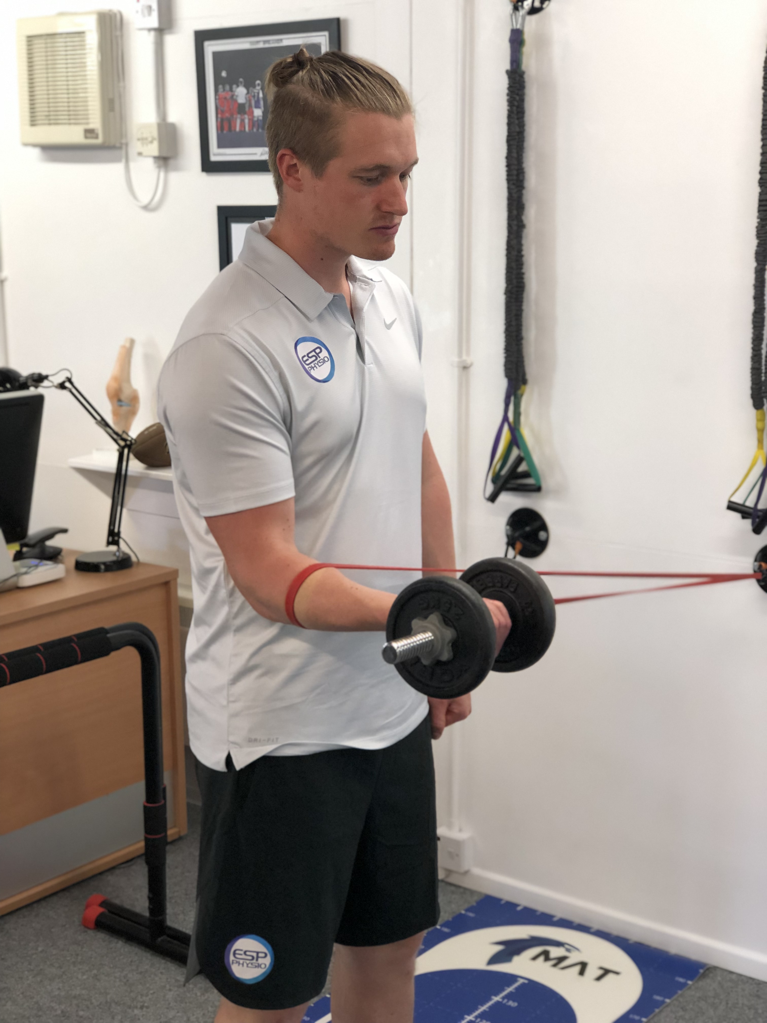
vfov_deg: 33.8
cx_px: 384
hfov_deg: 25.7
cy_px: 512
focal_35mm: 57
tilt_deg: -13.4
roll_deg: +0.4
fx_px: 1684
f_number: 2.8
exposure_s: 1/33
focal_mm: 6.6
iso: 100
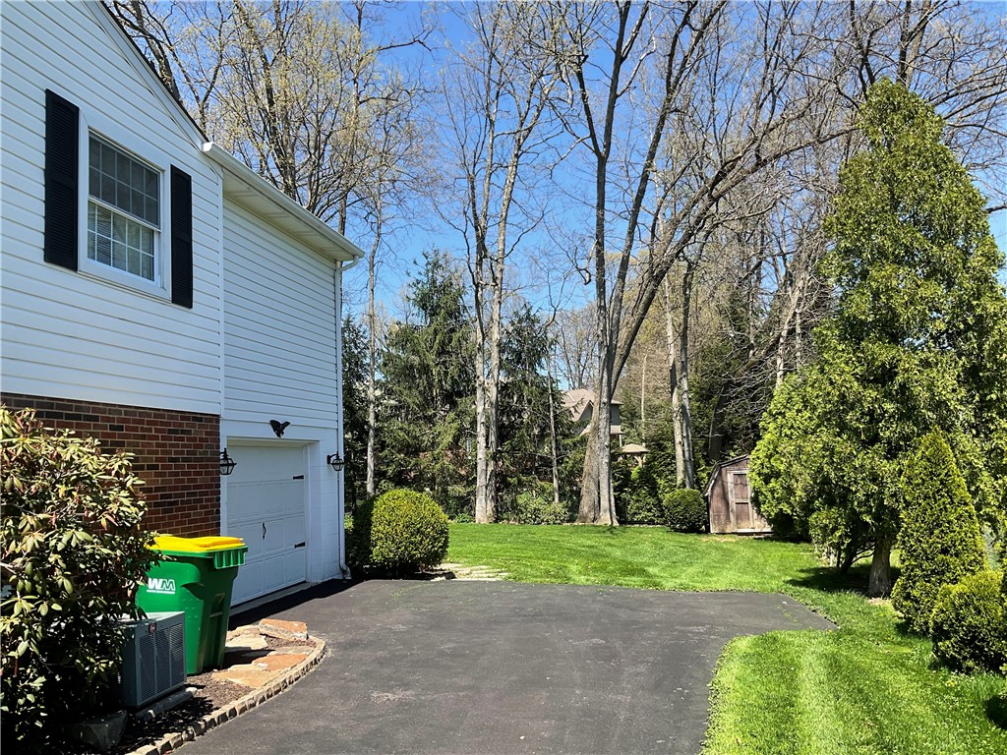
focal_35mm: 29
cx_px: 504
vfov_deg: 48.2
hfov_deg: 61.7
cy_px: 378
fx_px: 844
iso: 16
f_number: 1.8
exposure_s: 1/842
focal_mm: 3
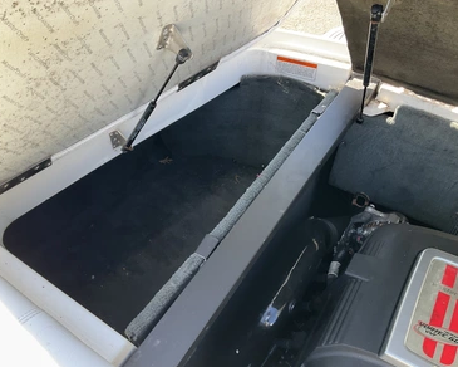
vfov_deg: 47.1
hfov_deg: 57.1
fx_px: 420
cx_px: 212
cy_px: 187
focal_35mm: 31
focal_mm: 3
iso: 20
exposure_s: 1/151
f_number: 1.8
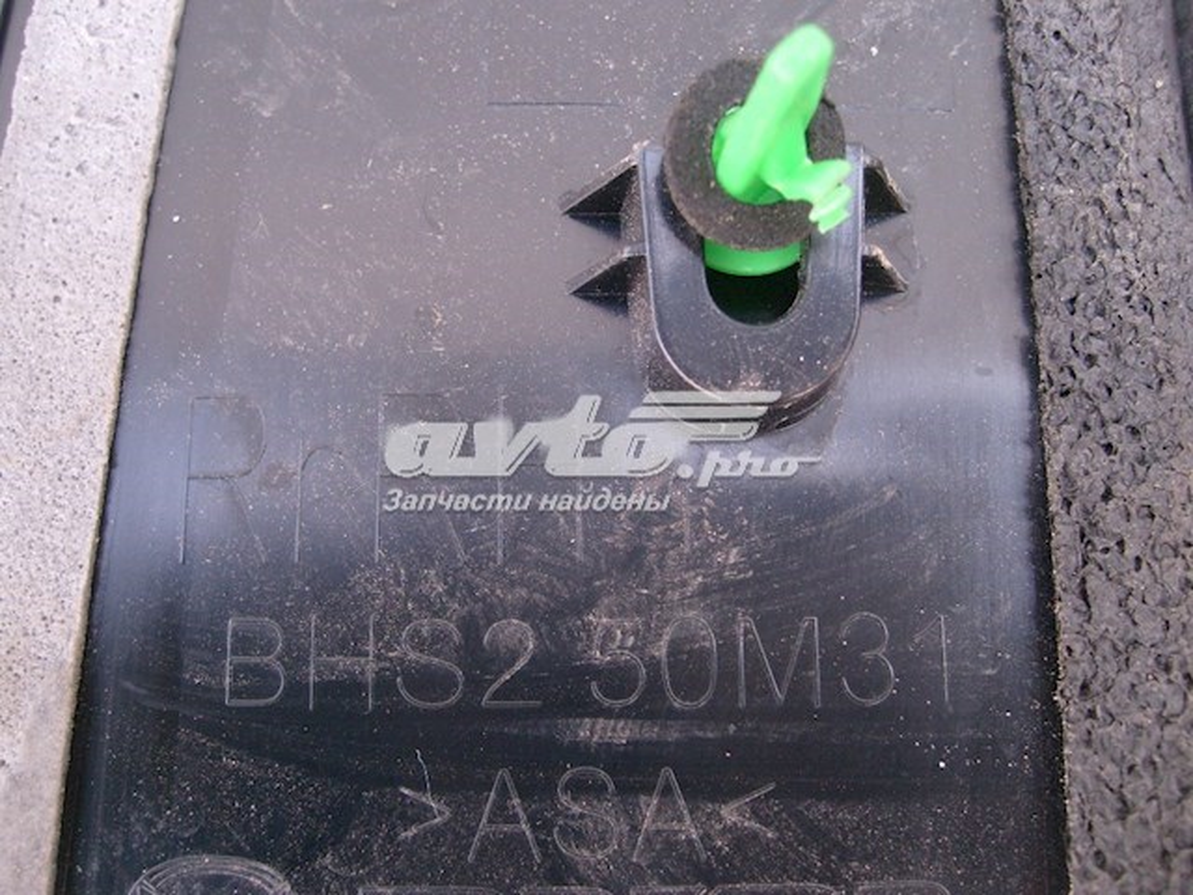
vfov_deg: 40.7
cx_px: 596
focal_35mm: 35
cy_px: 448
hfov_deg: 52.6
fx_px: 1206
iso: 160
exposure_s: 1/45
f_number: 2.8
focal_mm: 5.8
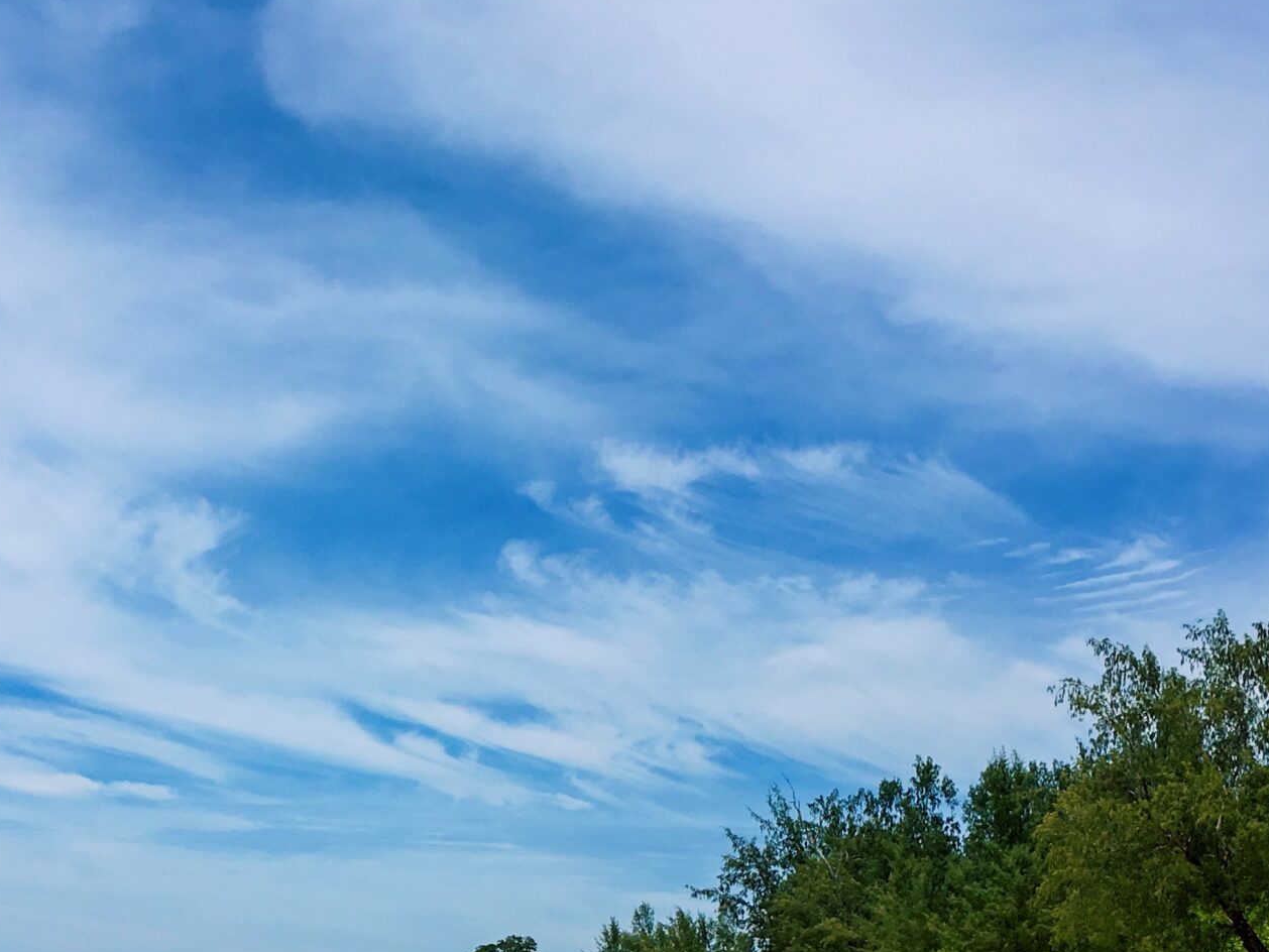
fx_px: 2163
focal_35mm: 59
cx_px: 437
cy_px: 956
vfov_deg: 23.7
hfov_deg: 32.5
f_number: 2.2
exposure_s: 1/3000
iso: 25
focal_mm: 4.15
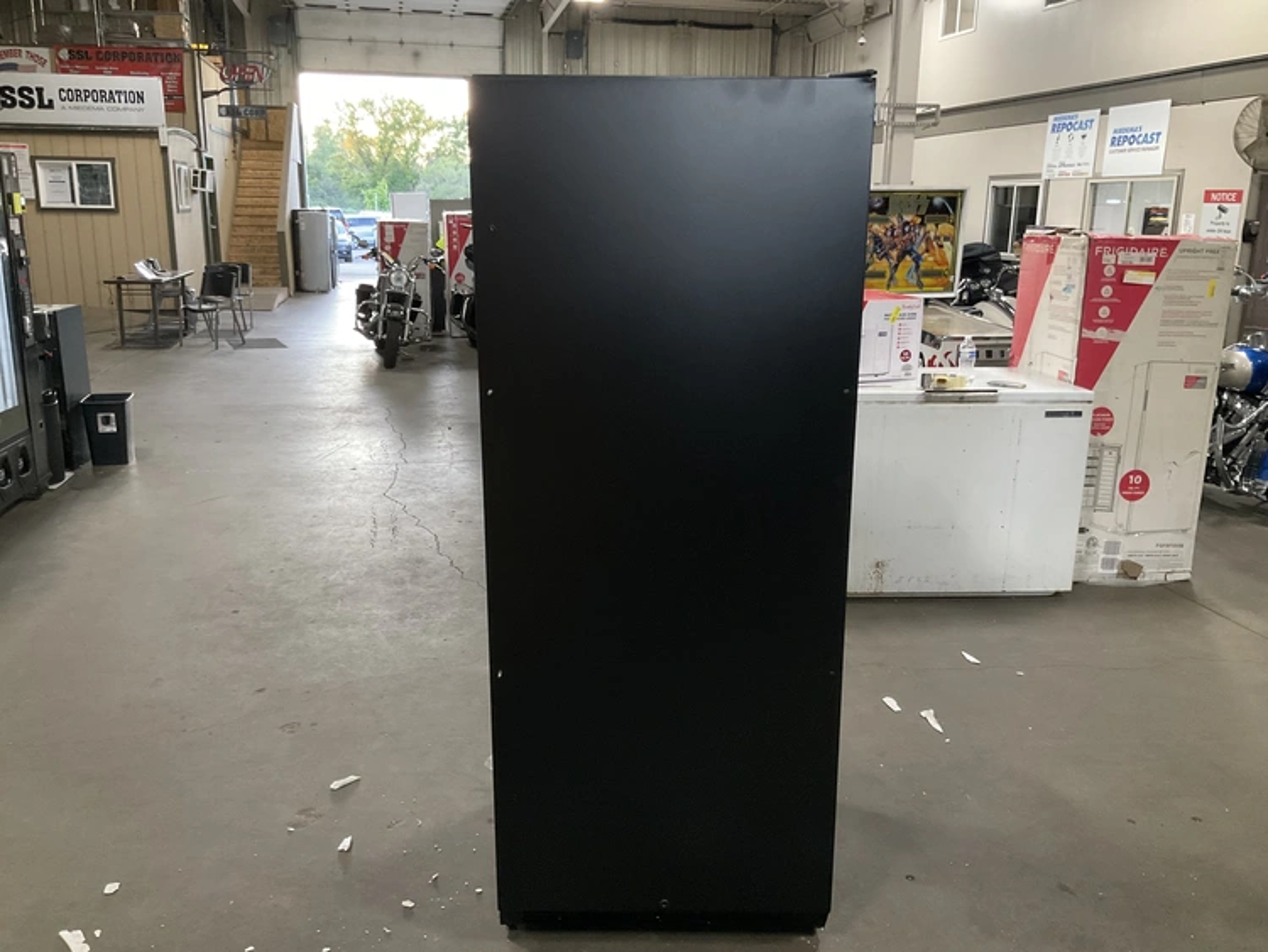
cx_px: 634
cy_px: 476
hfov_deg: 61.6
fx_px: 1063
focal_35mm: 29
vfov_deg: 48.3
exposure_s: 1/60
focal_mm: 3
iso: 250
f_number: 1.8
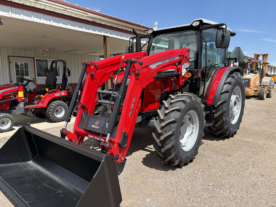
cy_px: 104
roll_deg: +0.8
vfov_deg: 53.1
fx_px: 207
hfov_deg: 67.3
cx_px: 138
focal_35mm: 26
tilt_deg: -7.0
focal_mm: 5.96
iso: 50
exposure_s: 1/2075
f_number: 1.6
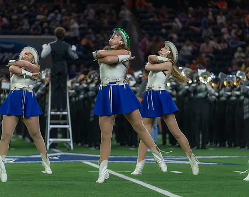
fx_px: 1424
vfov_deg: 7.9
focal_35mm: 194
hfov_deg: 10.0
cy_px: 109
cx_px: 118
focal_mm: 155
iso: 4000
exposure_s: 1/1250
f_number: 2.8
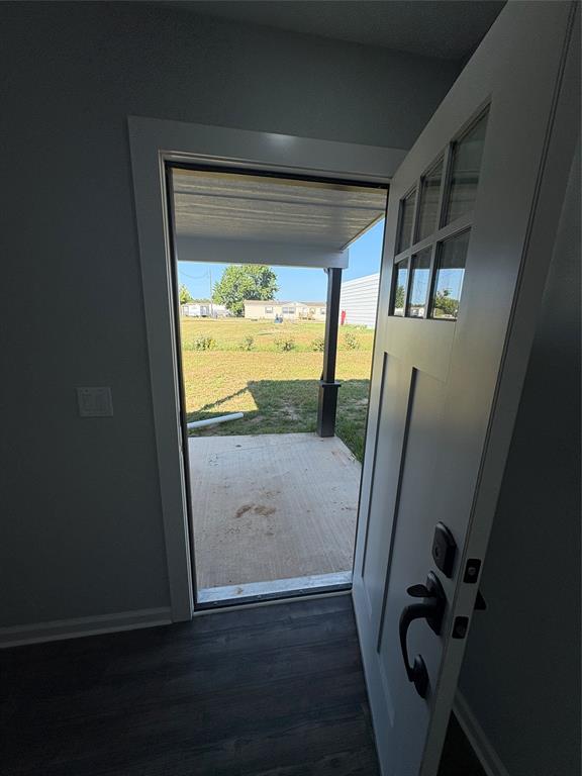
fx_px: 314
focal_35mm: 14
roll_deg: -0.7
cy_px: 388
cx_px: 291
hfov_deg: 85.7
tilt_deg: -11.8
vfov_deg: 102.1
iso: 50
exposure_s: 1/1020
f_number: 2.2
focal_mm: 2.22
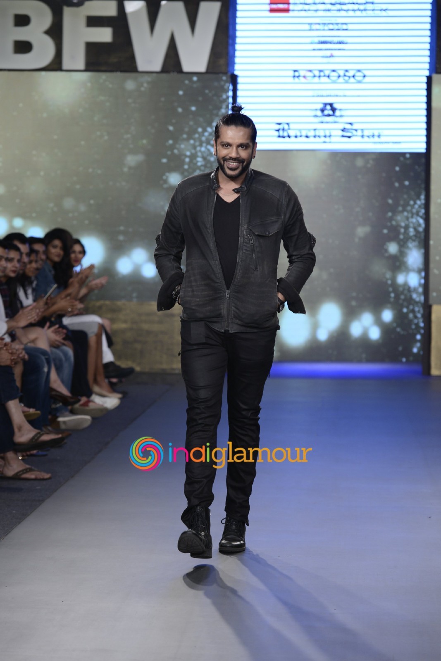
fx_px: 2241
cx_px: 220
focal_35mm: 122
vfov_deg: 16.8
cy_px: 330
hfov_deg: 11.2
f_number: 4.5
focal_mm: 122
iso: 800
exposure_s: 1/250
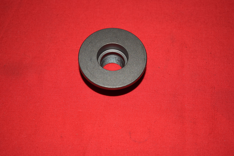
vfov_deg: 20.2
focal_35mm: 68
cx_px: 117
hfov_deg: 29.8
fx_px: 439
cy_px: 78
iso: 160
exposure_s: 1/200
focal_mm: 45
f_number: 5.6
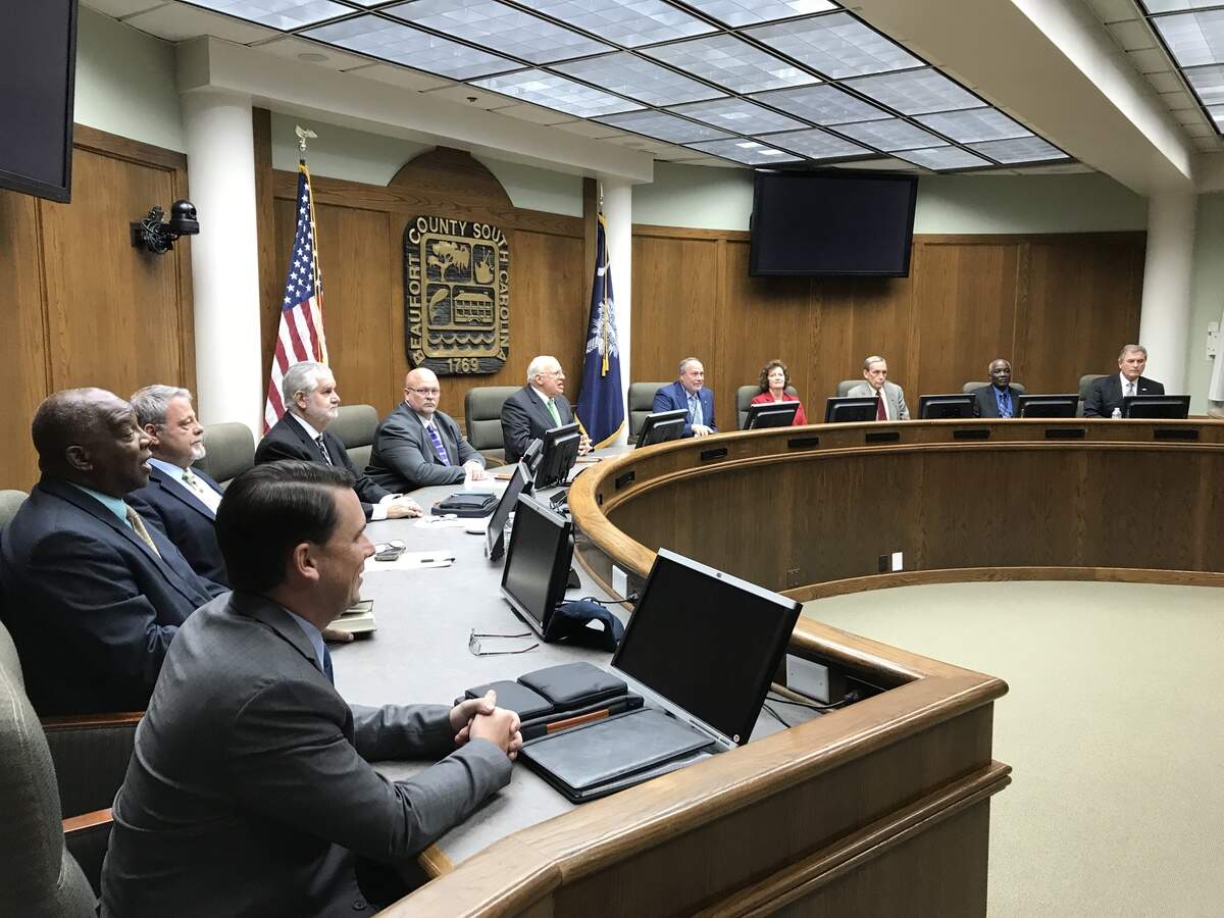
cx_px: 612
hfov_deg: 63.4
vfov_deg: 49.7
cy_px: 459
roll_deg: -0.7
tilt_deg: -7.6
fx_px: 990
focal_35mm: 28
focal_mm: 3.99
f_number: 1.8
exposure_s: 1/30
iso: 32
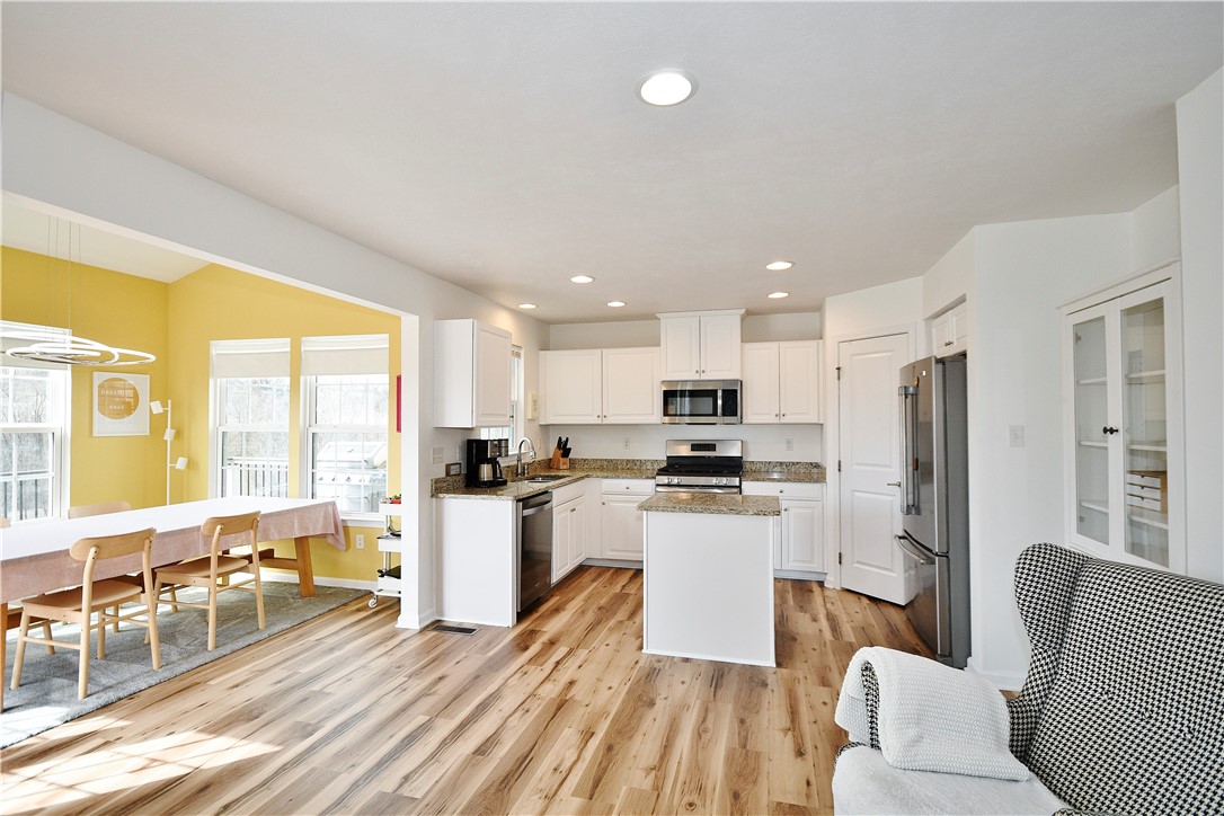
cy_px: 408
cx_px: 612
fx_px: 578
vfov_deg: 70.4
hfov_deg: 93.3
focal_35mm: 17
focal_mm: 11.5
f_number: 5
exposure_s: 1/250
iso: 800
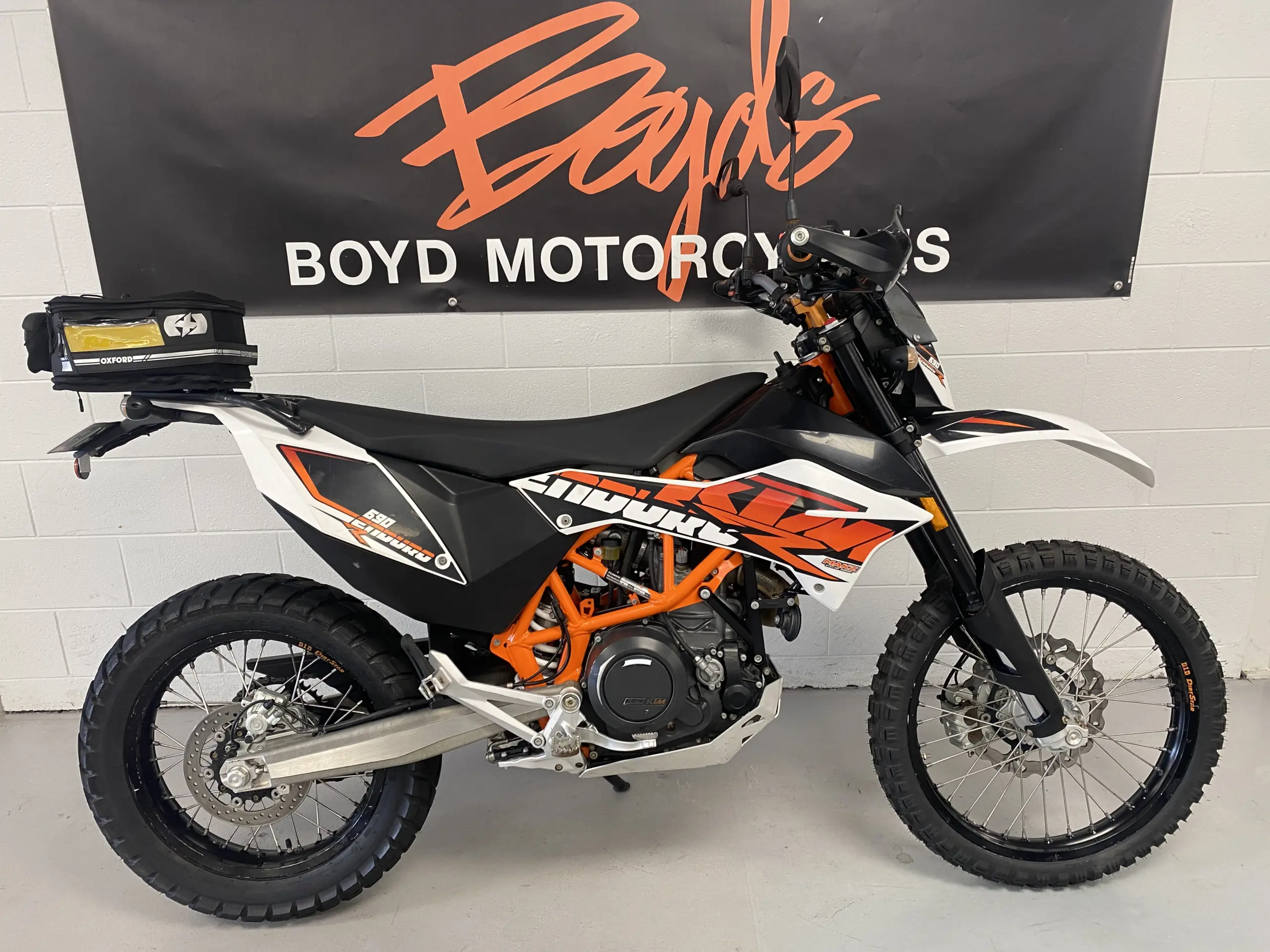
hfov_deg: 67.3
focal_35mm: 26
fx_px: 954
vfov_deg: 53.1
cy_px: 476
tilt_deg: -18.5
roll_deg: +2.4
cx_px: 635
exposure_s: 1/50
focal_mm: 4.25
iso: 80
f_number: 1.8
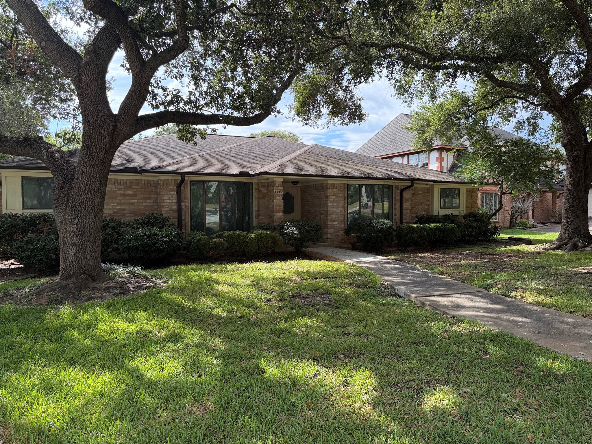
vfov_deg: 56.8
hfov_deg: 71.6
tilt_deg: -1.6
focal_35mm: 24
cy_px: 222
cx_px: 296
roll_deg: -0.5
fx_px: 410
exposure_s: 1/1292
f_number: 1.78
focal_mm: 6.76
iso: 100
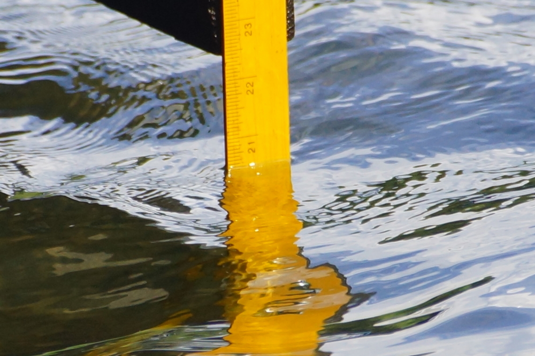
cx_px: 268
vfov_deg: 3.7
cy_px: 178
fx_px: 5571
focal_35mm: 375
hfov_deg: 5.5
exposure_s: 1/400
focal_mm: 250
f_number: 6.3
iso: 320
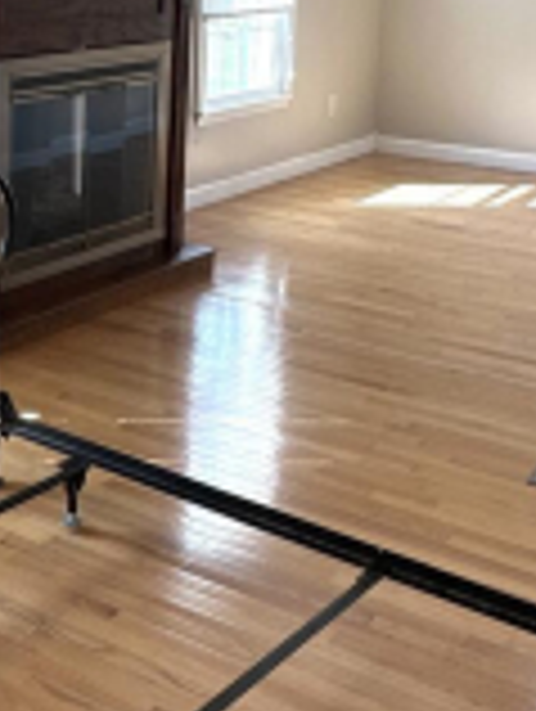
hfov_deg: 23.8
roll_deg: -0.2
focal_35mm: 59
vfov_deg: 31.5
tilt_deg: -7.2
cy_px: 106
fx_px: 1215
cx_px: 5
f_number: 2.2
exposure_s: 1/120
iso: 64
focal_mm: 2.22
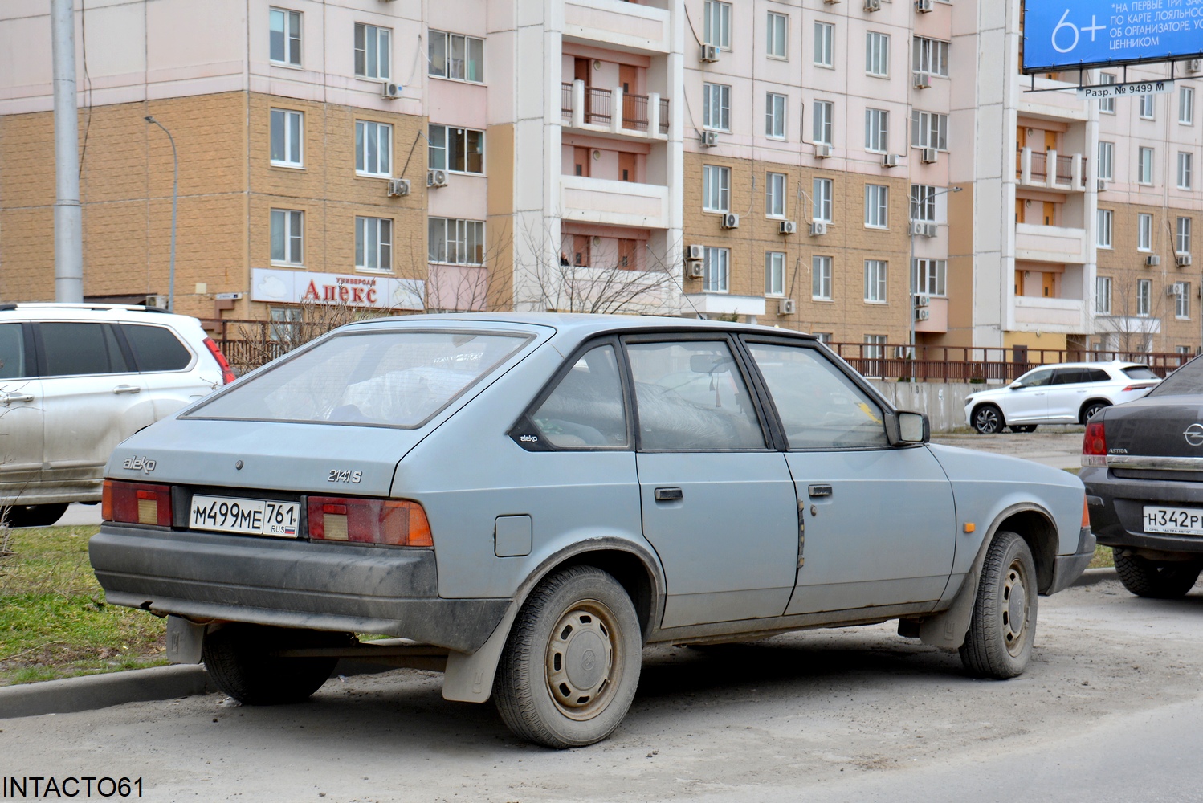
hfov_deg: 30.5
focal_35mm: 66
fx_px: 2206
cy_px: 402
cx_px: 602
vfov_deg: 20.6
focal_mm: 44
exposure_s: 1/200
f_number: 7.1
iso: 200
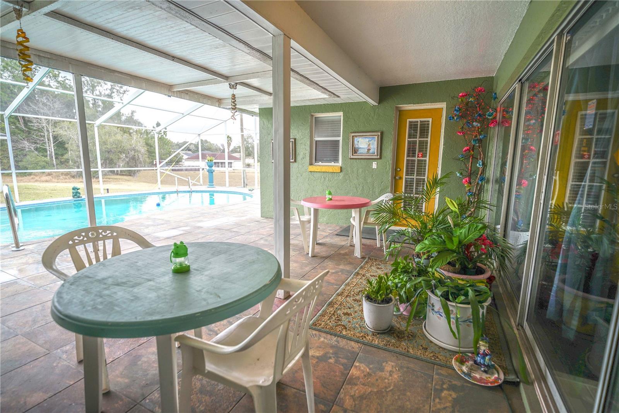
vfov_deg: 73.7
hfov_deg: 96.7
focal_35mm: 16
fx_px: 275
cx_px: 310
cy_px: 206
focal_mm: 16
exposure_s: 1/100
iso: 100
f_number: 2.8
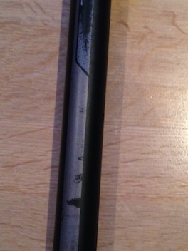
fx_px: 543
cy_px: 135
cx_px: 106
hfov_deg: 19.6
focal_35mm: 75
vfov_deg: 26.0
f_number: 2.4
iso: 200
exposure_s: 1/20
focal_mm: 4.12
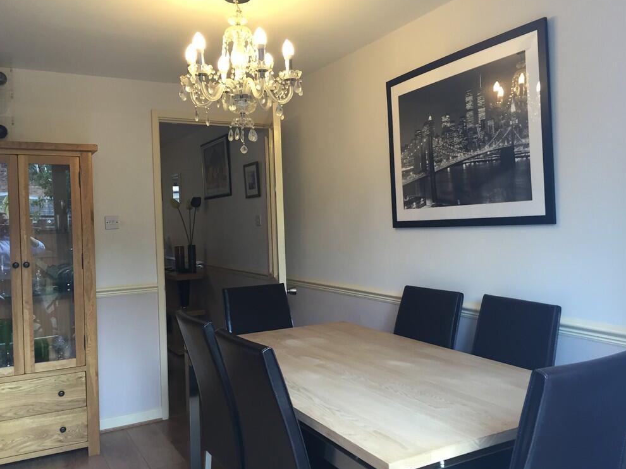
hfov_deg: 60.0
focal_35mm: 30
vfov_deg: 46.8
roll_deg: +2.8
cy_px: 234
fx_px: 542
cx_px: 309
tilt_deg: -2.1
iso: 64
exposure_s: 1/33
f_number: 2.2
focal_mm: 4.15
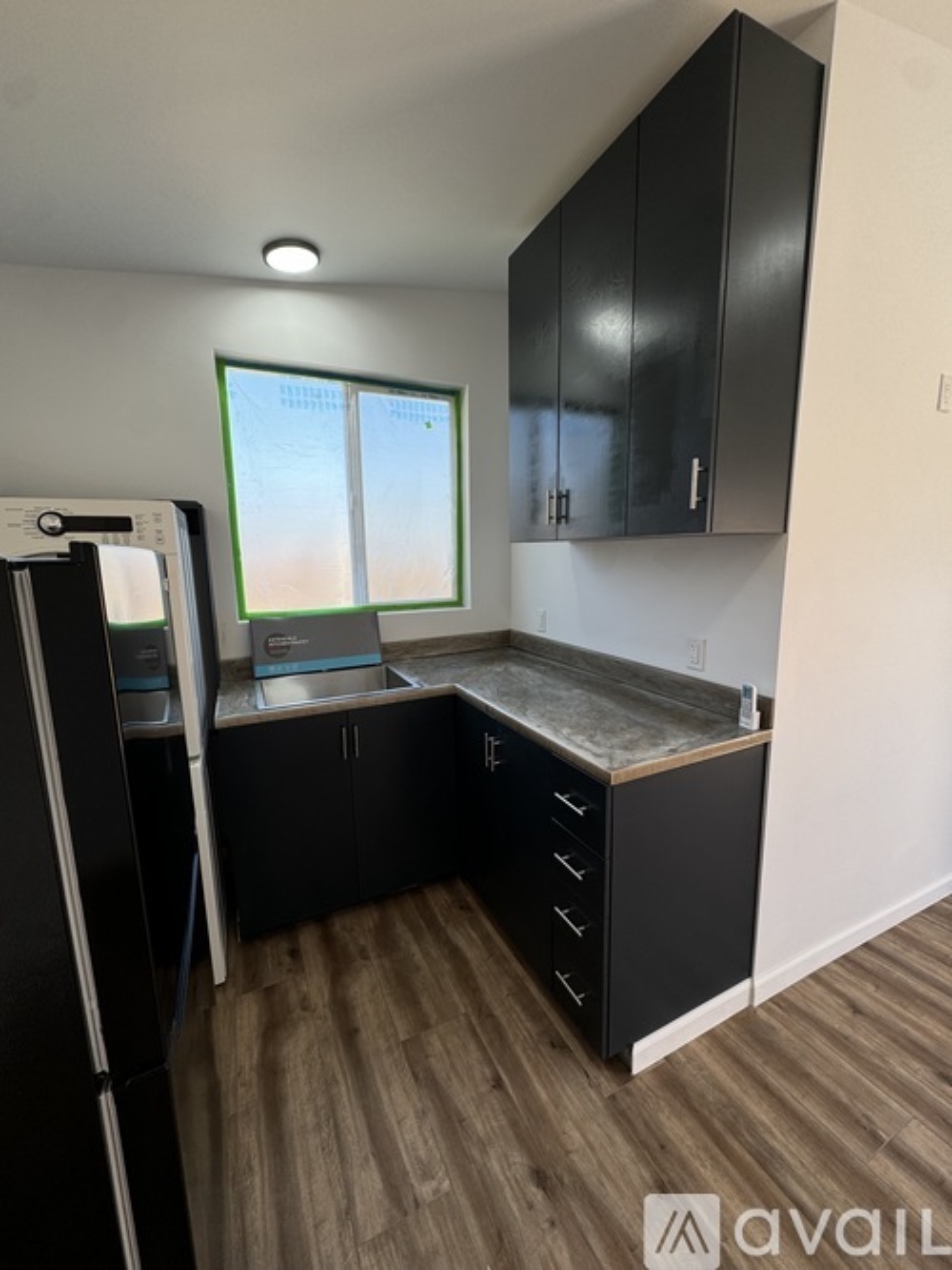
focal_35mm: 14
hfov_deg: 85.7
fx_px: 514
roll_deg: +1.2
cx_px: 476
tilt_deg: -8.7
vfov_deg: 102.1
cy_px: 635
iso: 50
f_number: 2.2
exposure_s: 1/99
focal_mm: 2.22
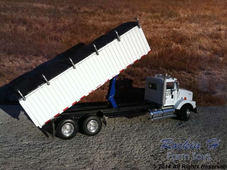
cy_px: 85
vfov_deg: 40.6
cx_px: 114
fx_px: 229
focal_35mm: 35
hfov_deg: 52.7
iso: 80
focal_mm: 3.85
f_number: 2.8
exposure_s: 1/750
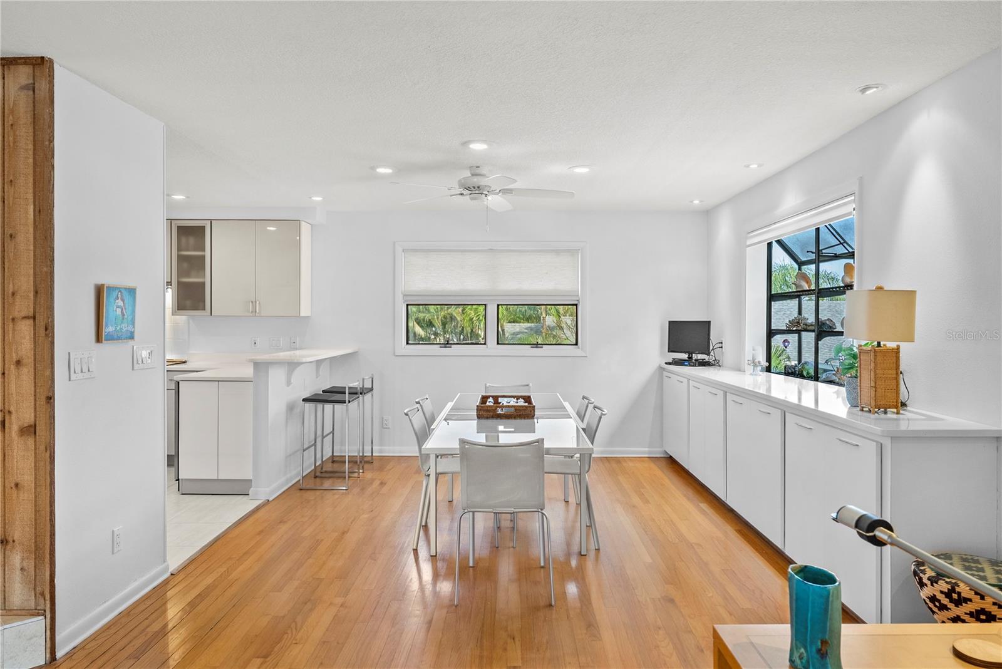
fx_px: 668
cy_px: 334
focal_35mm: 24
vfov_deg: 53.2
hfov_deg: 73.7
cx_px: 501
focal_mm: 24
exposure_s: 1/10
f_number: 9
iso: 640
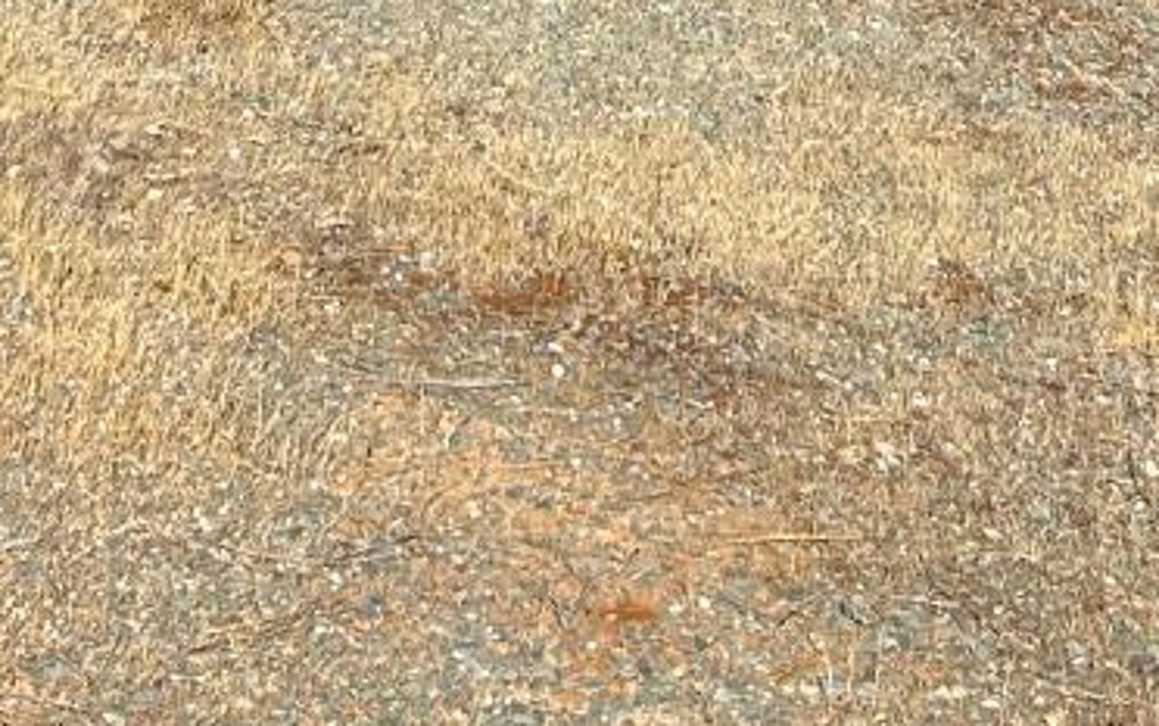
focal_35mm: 111
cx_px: 486
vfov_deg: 10.7
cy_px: -796
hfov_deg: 18.7
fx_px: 3508
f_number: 1.5
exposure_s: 1/4274
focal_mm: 5.7
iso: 50
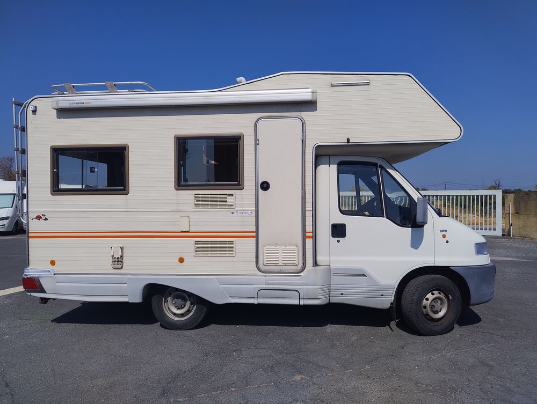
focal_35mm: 24
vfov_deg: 56.9
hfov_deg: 71.5
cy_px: 202
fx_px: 373
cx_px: 268
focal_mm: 5.56
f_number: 1.8
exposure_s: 1/3450
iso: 102
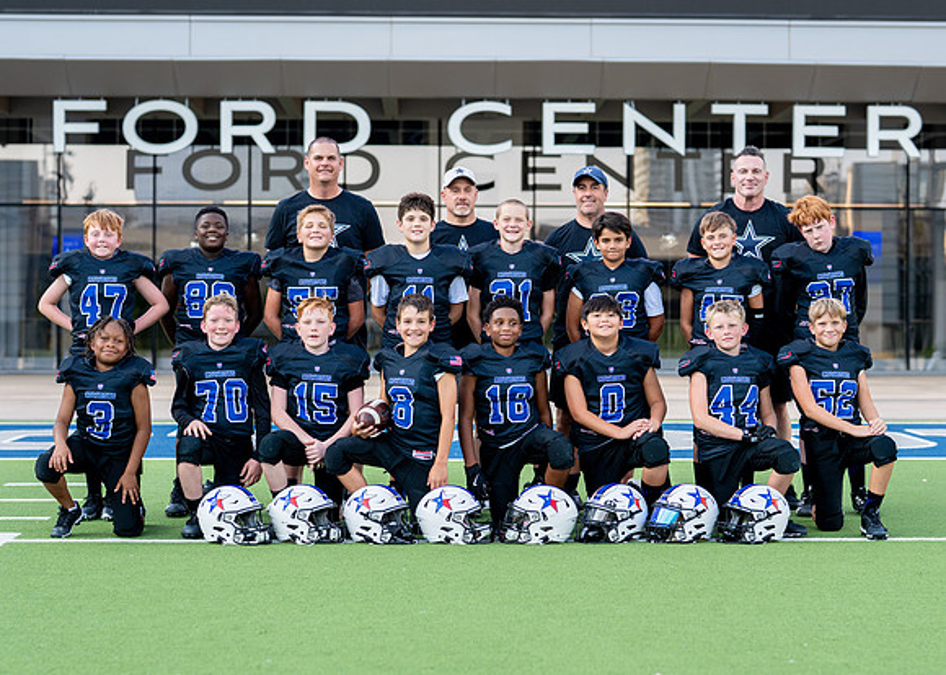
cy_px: 327
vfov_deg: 19.3
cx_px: 490
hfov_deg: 26.7
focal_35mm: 74
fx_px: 1990
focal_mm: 50
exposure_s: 1/800
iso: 200
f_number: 2
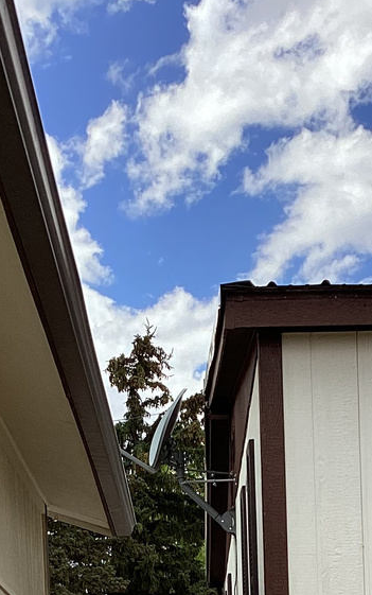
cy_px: 802
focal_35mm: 90
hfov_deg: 14.5
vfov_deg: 20.7
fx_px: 1459
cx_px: 269
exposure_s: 1/799
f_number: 2.4
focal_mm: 3.3
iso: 25
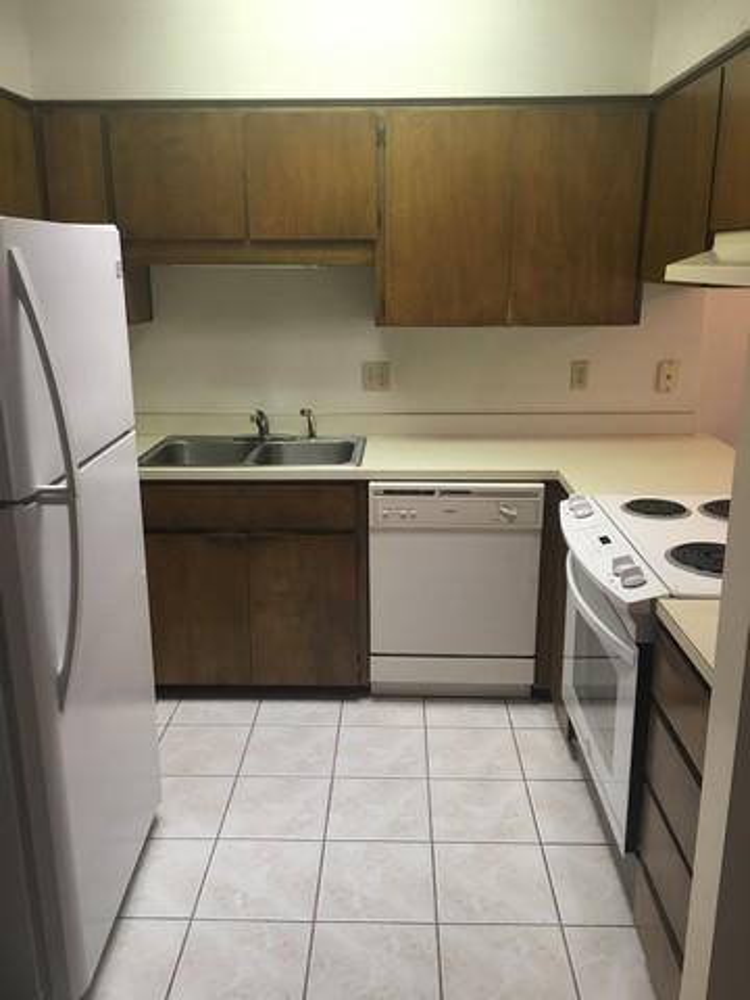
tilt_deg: -13.0
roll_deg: +0.5
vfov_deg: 61.7
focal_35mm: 29
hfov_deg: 48.2
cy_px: 500
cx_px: 375
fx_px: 838
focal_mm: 4.15
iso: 32
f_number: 2.2
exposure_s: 1/15
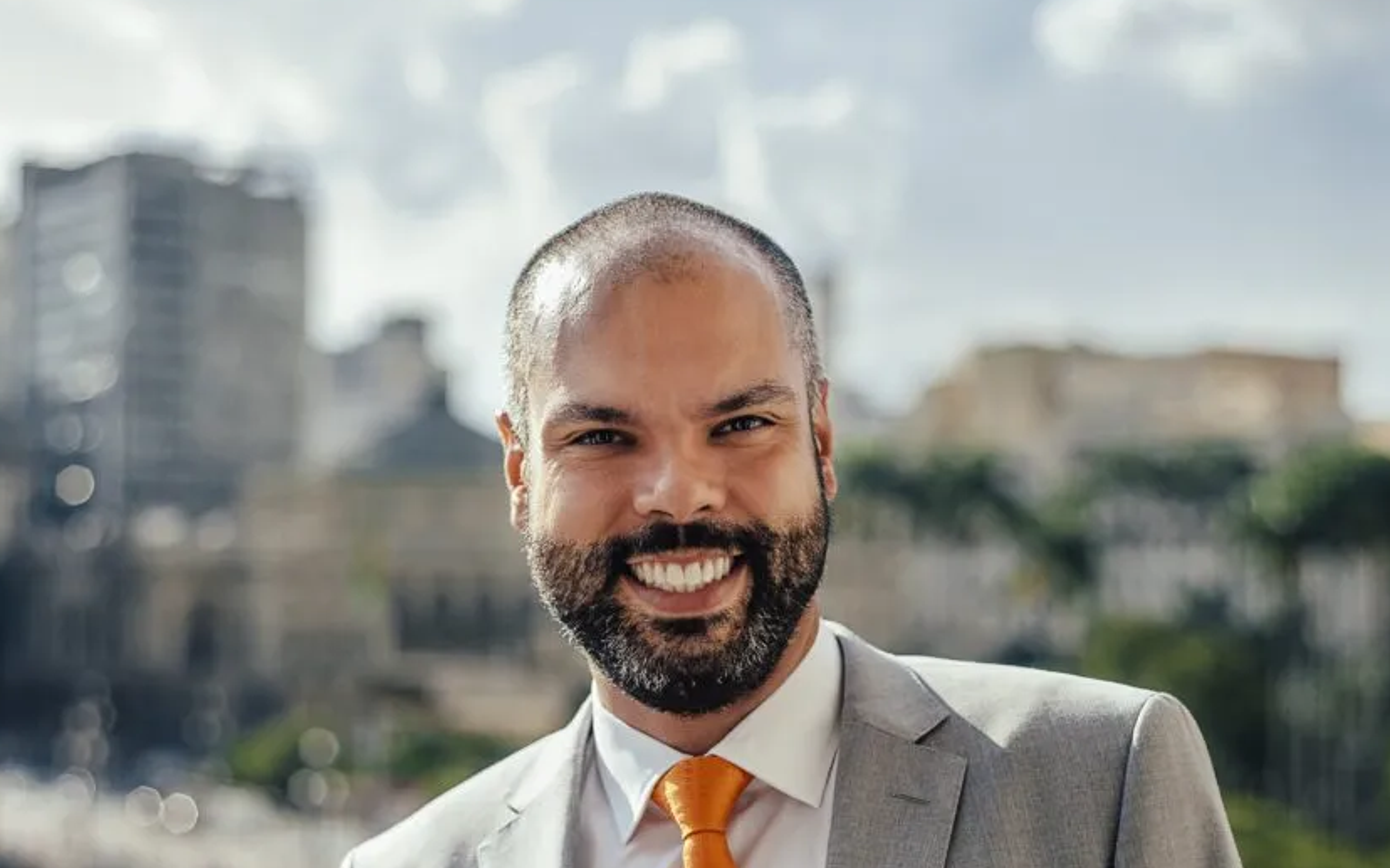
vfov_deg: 20.6
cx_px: 626
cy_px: 546
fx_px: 2386
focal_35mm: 63
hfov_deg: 32.5
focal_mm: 50
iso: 100
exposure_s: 1/2500
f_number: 2.8
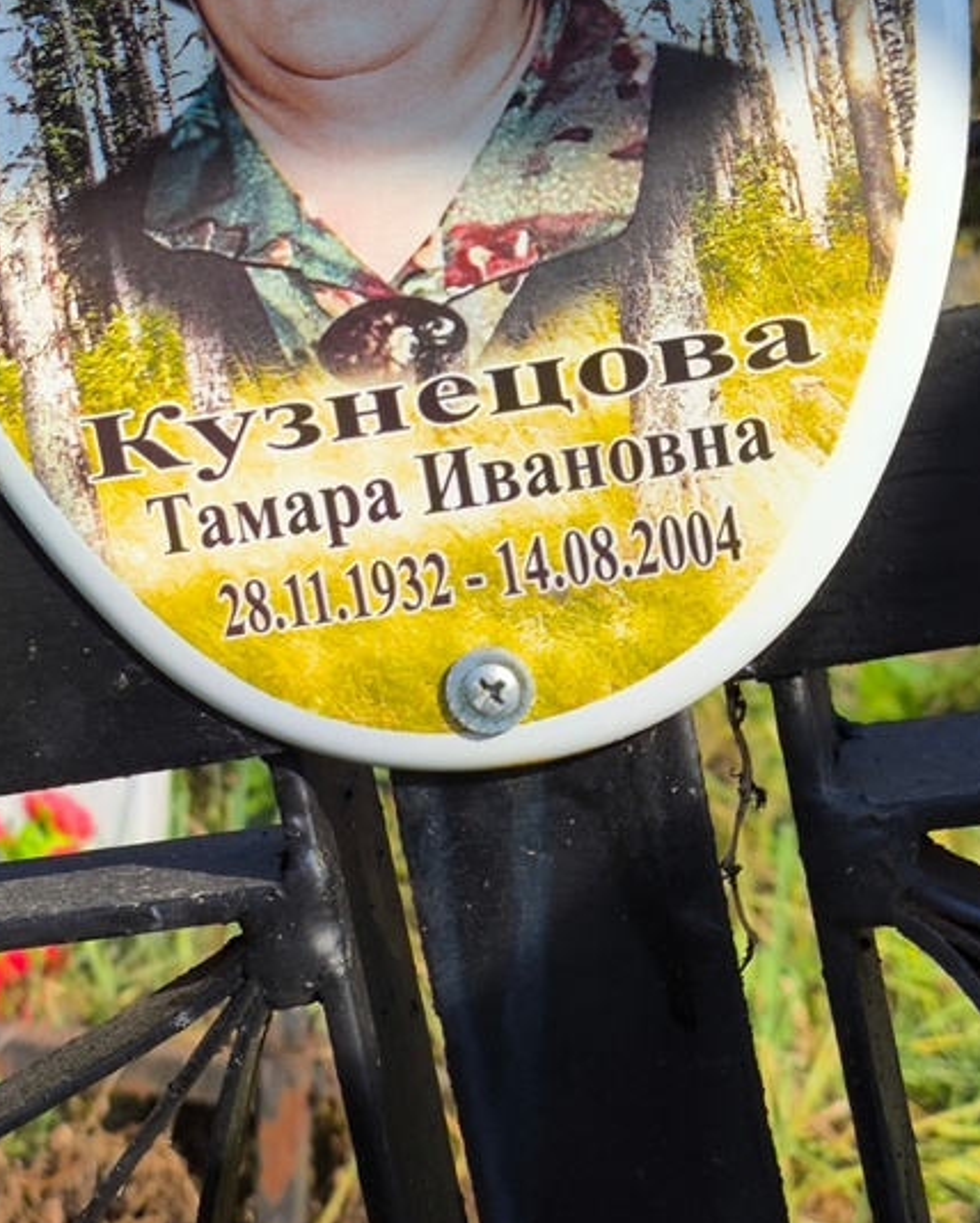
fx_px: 2644
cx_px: 335
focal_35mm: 73
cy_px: 584
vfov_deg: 26.0
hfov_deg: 20.9
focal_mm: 4.71
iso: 50
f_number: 1.7
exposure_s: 1/1158
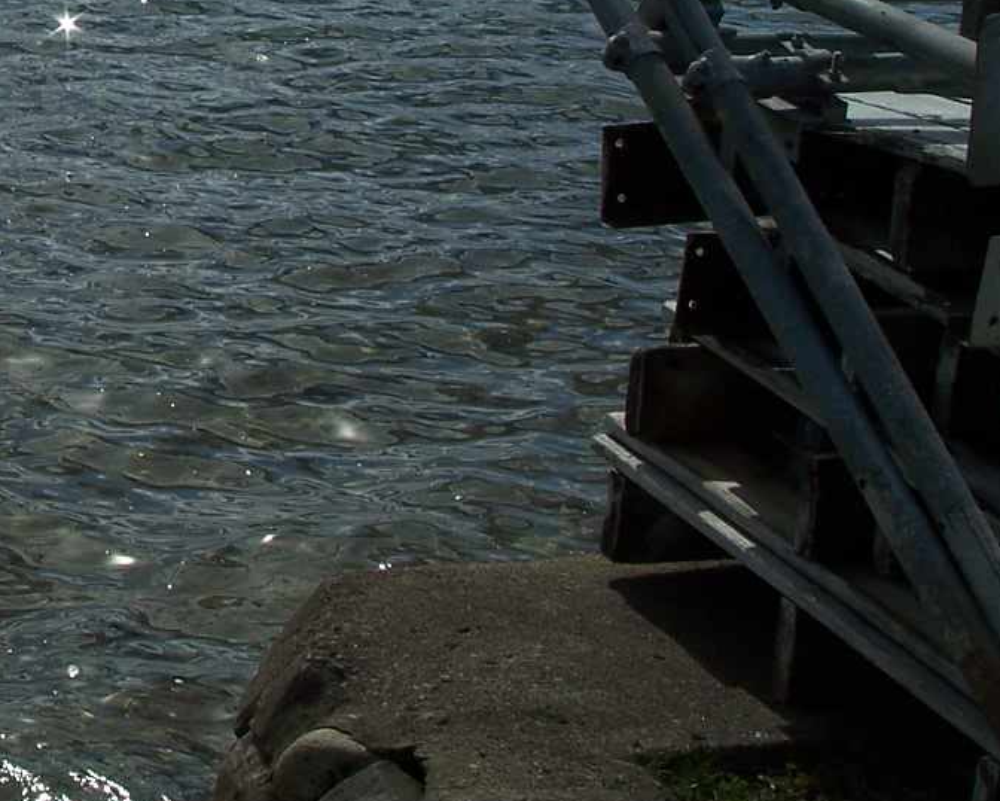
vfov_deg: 13.8
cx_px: -466
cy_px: 37
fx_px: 3257
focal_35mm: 110
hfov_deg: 16.1
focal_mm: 7.8
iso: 64
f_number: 5.6
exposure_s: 1/800
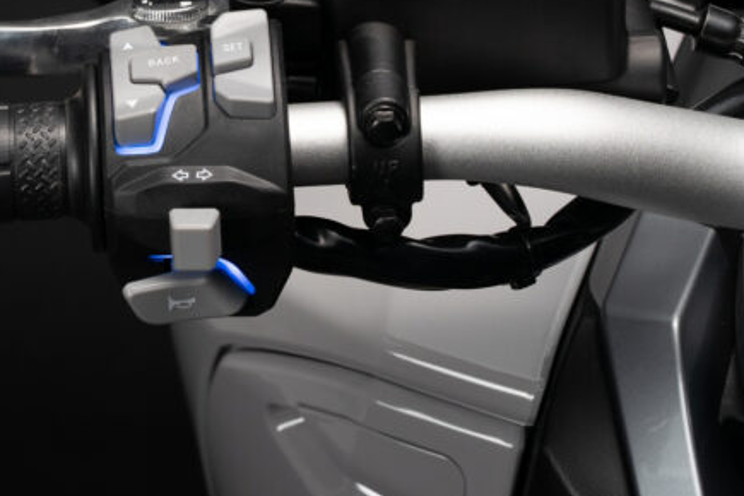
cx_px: 147
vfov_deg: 4.0
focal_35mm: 341
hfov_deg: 6.0
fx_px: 7057
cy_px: -3
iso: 640
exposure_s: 1/50
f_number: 10
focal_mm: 145.2
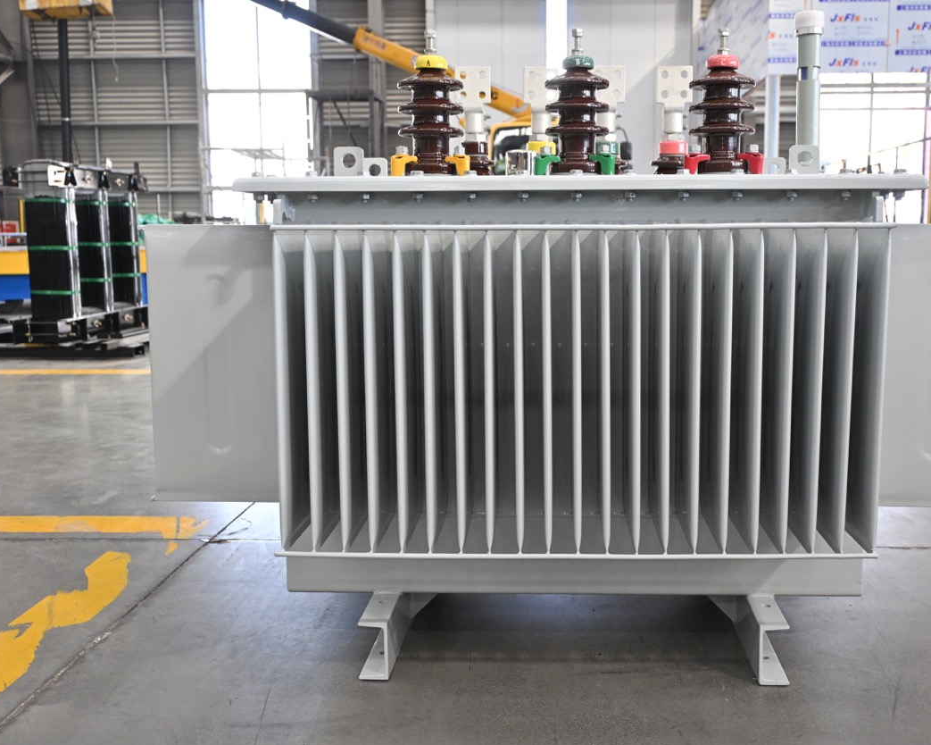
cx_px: 531
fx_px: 1047
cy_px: 374
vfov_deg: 39.1
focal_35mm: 38
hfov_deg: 47.8
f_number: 4
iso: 800
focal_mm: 22
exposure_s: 1/200
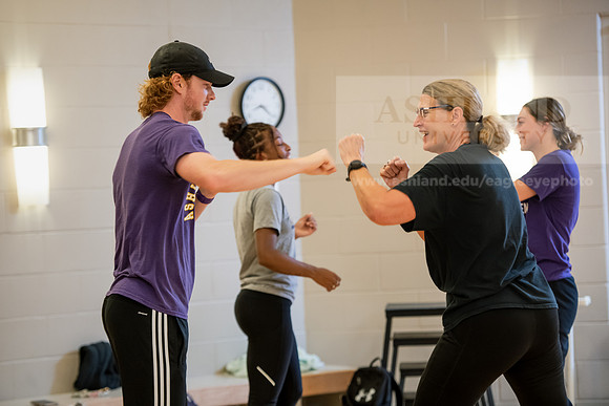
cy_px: 203
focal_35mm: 125
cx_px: 304
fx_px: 2115
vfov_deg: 11.0
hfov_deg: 16.4
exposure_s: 1/200
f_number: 3.2
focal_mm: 125
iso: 1250
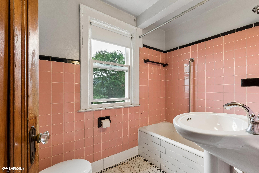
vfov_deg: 73.7
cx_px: 130
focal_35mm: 16
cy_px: 86
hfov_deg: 96.7
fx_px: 115
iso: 400
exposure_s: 1/6
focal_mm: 16
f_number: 16
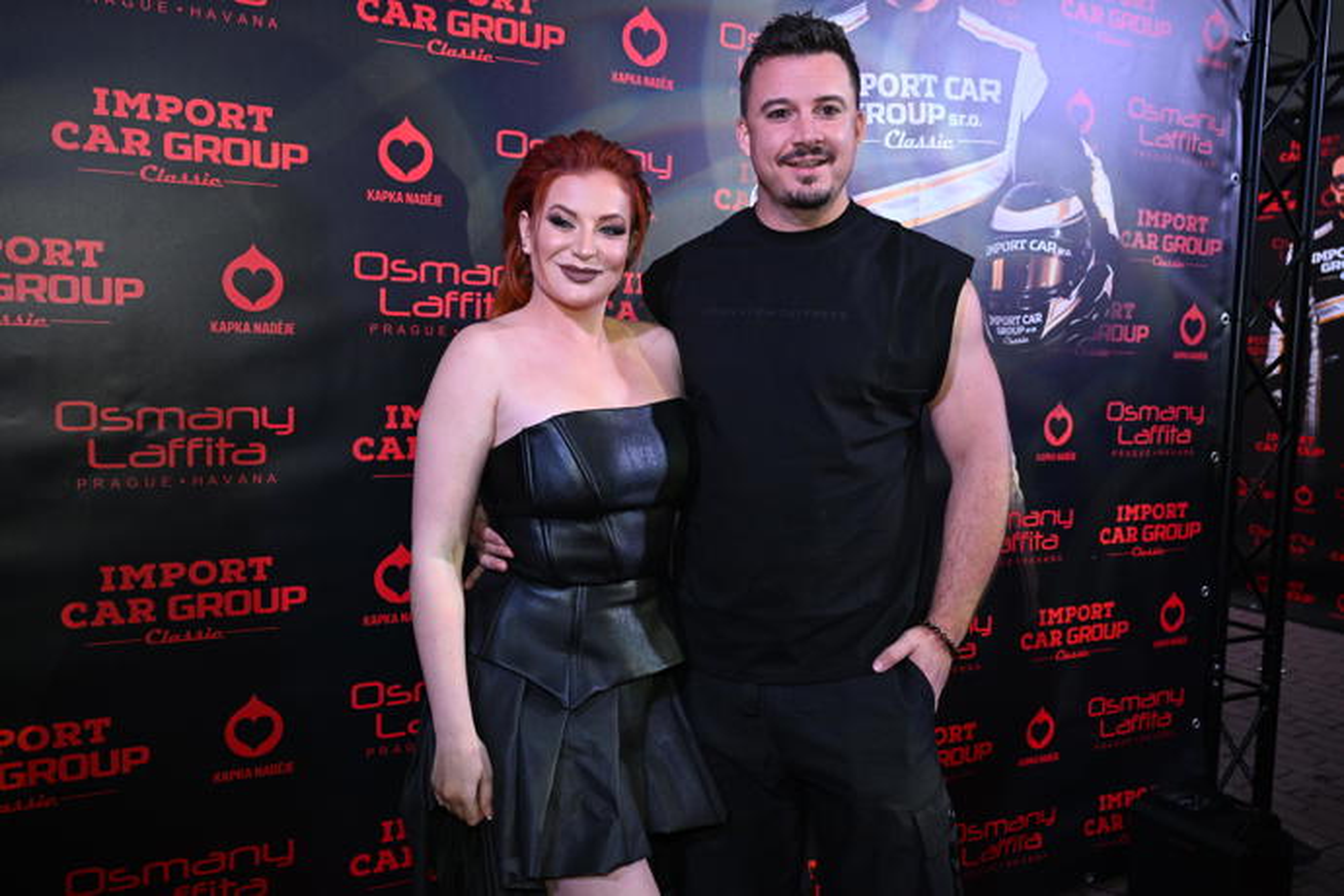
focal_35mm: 31
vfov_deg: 42.3
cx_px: 672
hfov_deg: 60.3
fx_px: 1157
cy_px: 448
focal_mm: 31
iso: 1600
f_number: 5
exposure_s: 1/160
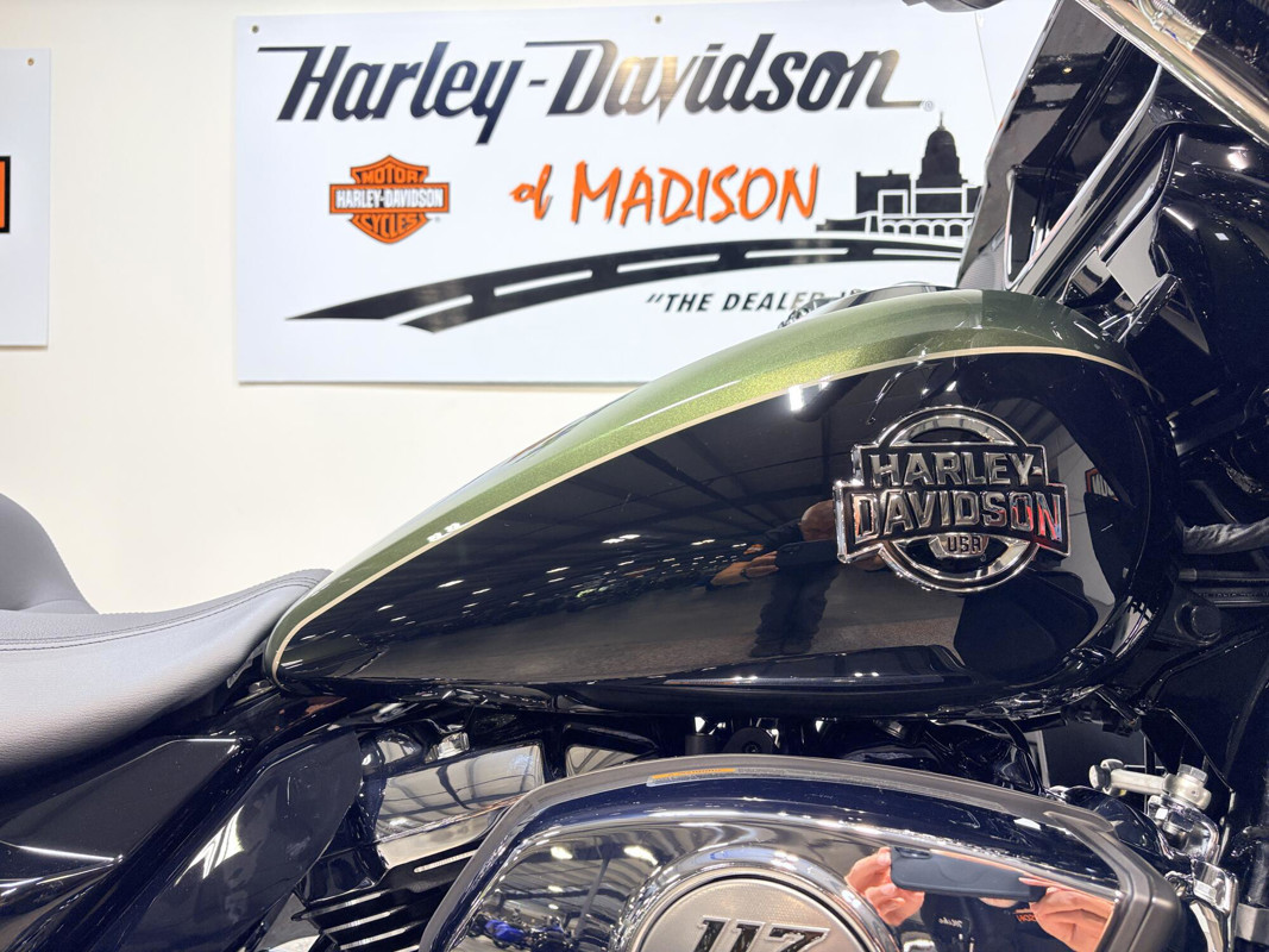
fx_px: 953
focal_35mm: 26
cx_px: 634
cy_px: 476
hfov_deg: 67.3
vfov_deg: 53.1
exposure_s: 1/120
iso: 50
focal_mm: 5.96
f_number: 1.6
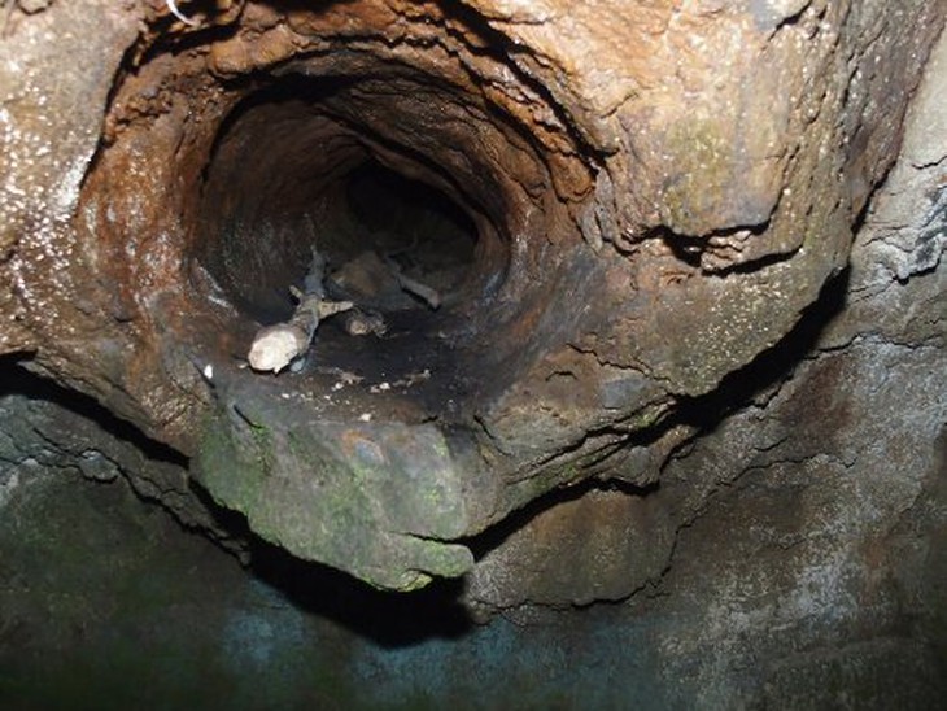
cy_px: 356
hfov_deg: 52.6
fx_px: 958
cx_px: 474
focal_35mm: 35
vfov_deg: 40.7
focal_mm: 7.4
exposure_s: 1/30
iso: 800
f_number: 2.8
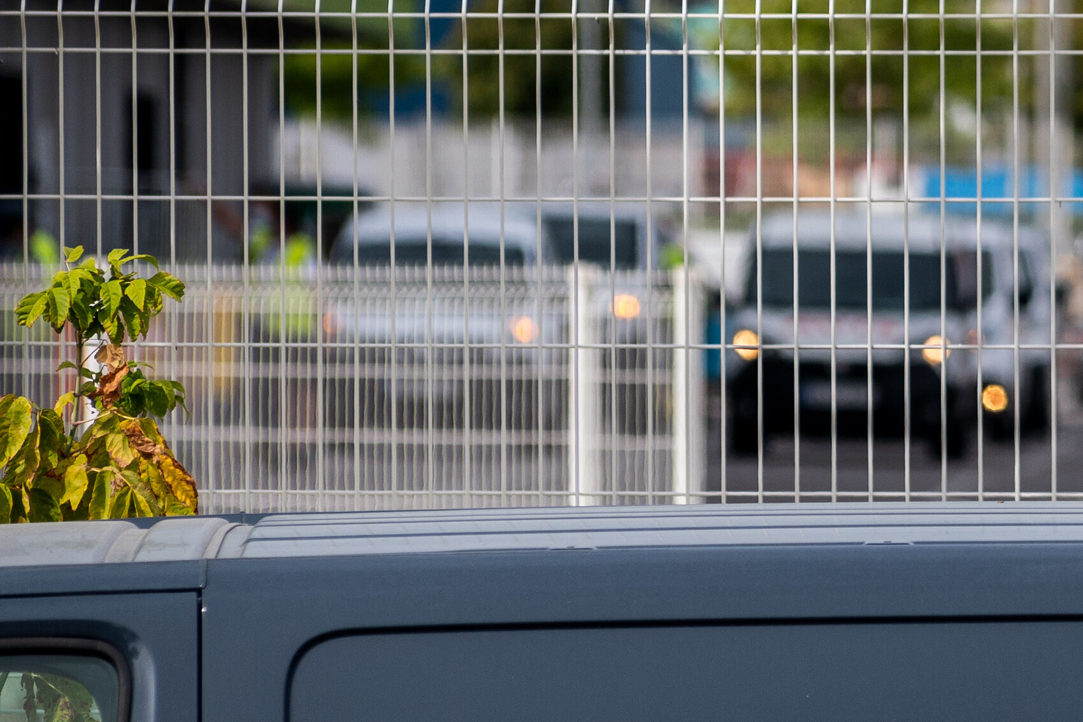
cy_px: 258
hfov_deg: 3.5
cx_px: 1588
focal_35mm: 588
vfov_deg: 2.3
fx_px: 17686
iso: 320
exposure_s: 1/1600
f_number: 5.6
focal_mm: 200
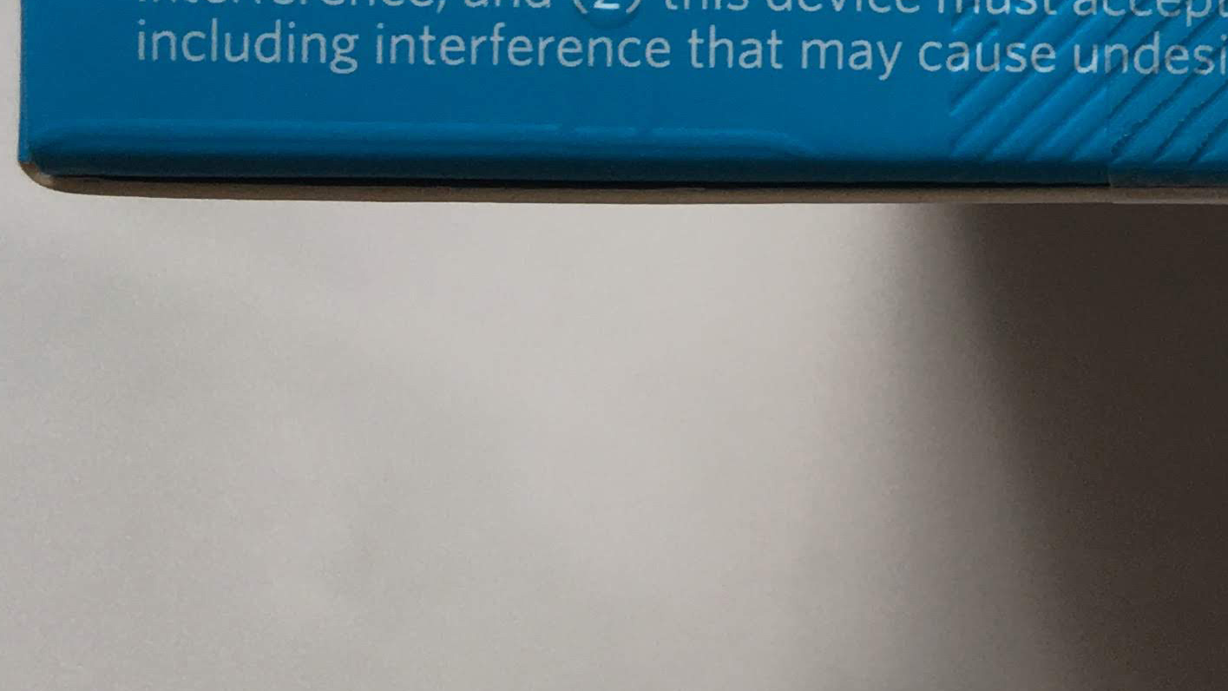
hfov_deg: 21.0
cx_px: 1701
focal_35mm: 90
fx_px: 2931
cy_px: -207
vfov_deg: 13.0
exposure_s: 1/100
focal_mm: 4.15
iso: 25
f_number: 2.2
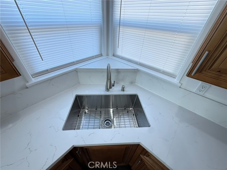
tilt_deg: -34.4
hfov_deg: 102.1
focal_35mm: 14
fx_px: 92
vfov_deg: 85.7
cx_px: 114
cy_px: 85
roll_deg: -1.2
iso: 320
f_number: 2.2
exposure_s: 1/120
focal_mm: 2.22
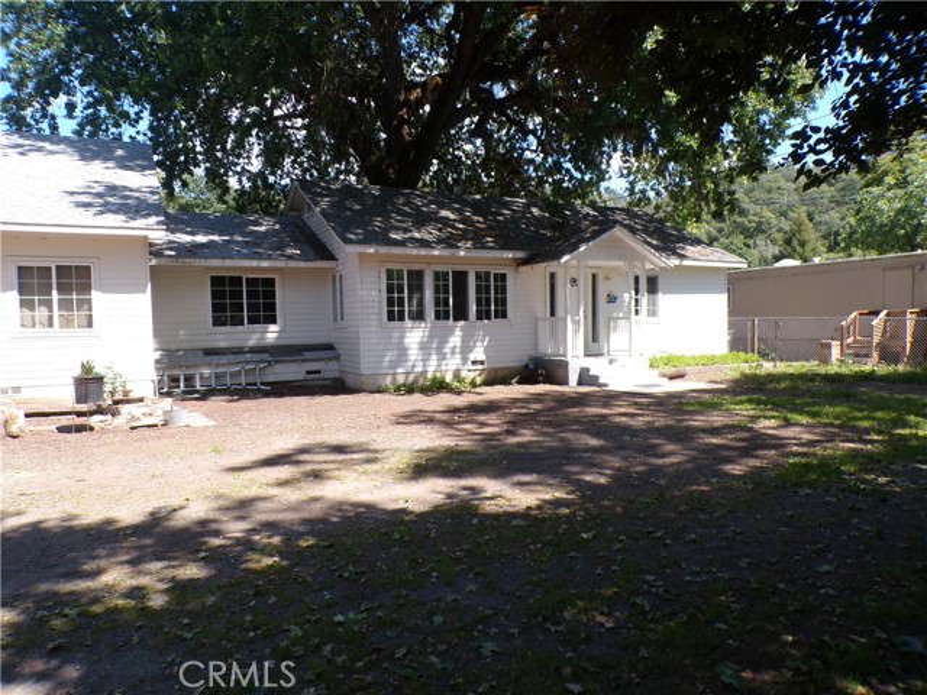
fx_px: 643
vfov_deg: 56.8
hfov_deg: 71.6
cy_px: 348
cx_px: 464
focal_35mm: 24
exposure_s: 1/210
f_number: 4.4
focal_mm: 4.3
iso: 100
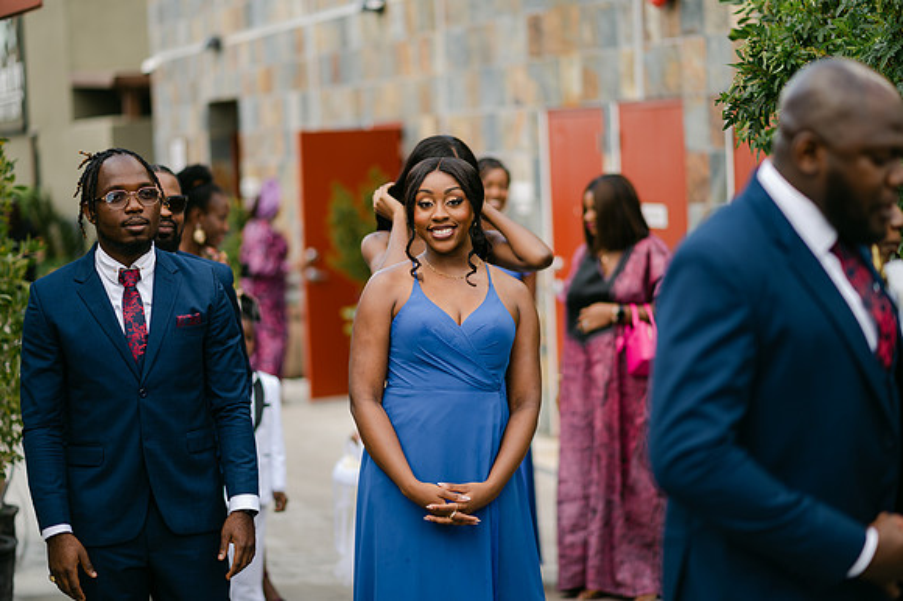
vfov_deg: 16.1
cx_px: 452
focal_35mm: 85
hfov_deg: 23.9
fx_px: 2131
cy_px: 300
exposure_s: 1/320
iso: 100
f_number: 2
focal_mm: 85
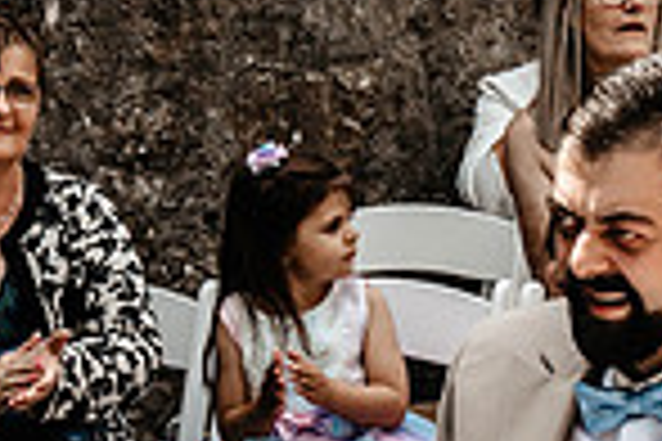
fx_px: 3769
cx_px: 703
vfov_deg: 6.7
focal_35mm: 205
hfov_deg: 9.9
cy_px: 295
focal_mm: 35
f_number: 16
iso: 800
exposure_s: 1/320
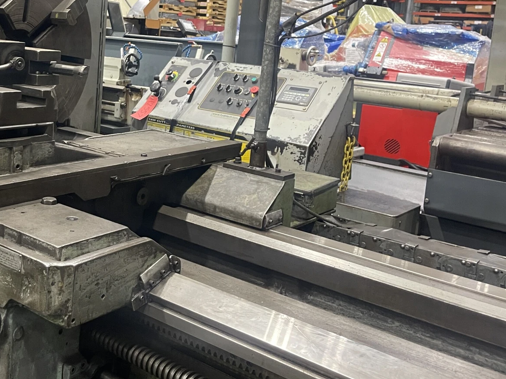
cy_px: 110
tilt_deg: -7.6
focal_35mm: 43
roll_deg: -4.9
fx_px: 628
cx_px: 104
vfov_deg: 33.1
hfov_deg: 42.0
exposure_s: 1/60
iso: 400
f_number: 1.6
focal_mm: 5.1
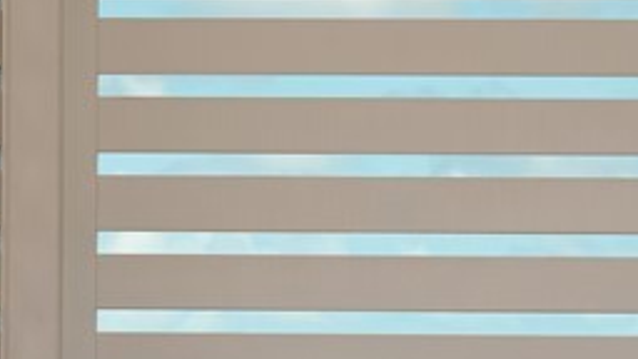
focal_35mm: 243
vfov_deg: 5.0
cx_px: 242
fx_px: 4111
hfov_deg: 8.9
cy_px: 282
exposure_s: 1/1000
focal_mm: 35
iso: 125
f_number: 10
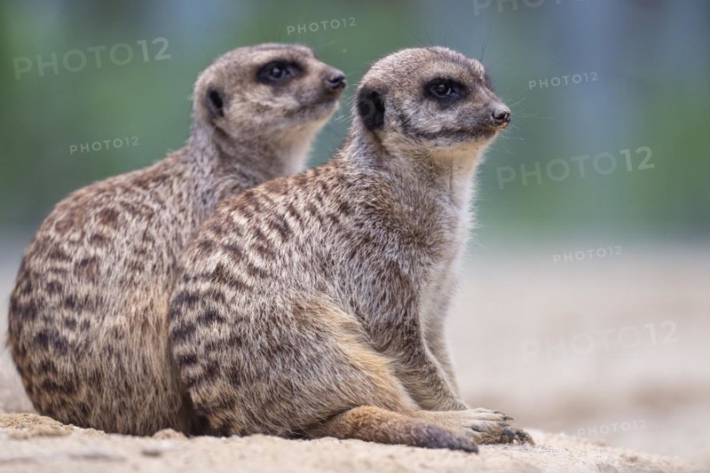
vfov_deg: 1.7
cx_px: 355
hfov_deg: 2.6
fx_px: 15774
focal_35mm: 800
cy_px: 236
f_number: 6.3
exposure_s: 1/800
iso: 500
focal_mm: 800
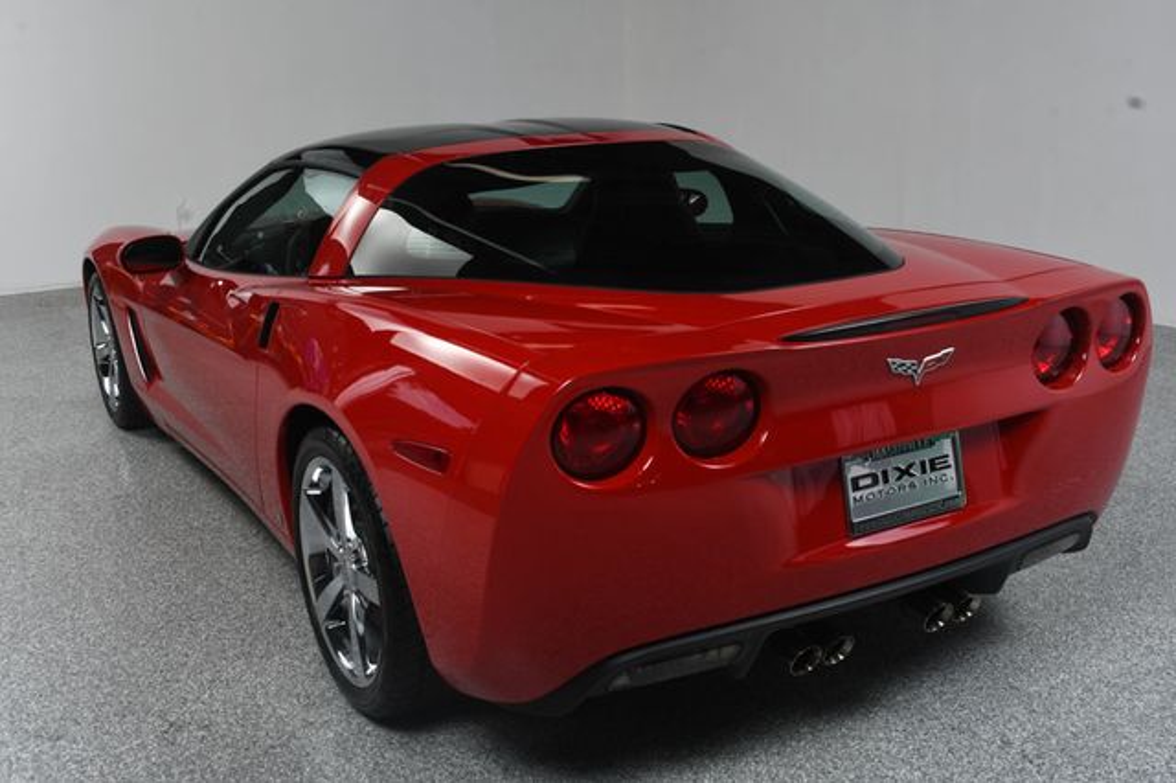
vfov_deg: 34.2
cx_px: 588
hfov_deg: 49.6
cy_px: 392
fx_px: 1273
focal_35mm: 39
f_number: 11
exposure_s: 1/160
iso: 100
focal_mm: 26
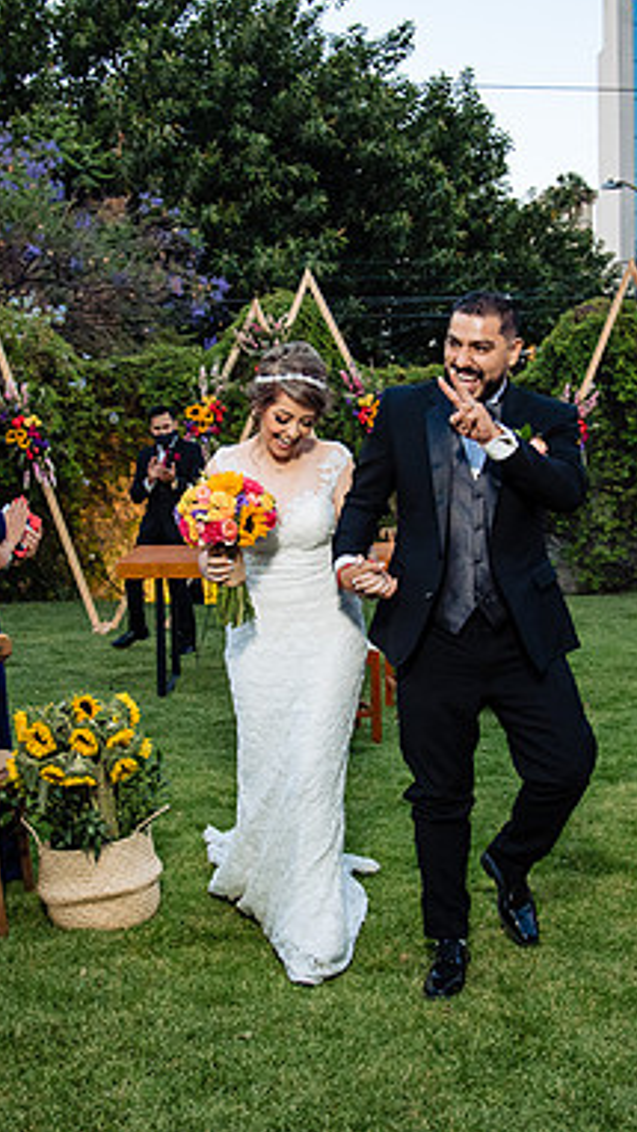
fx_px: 1261
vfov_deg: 48.3
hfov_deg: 28.4
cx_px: 308
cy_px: 514
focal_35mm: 42
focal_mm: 24
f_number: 4.5
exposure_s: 1/160
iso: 1600
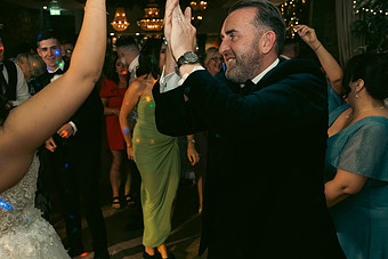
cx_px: 148
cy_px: 139
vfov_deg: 32.6
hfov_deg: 47.0
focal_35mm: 41
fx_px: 442
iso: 2500
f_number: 3.5
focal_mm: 24
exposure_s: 1/160
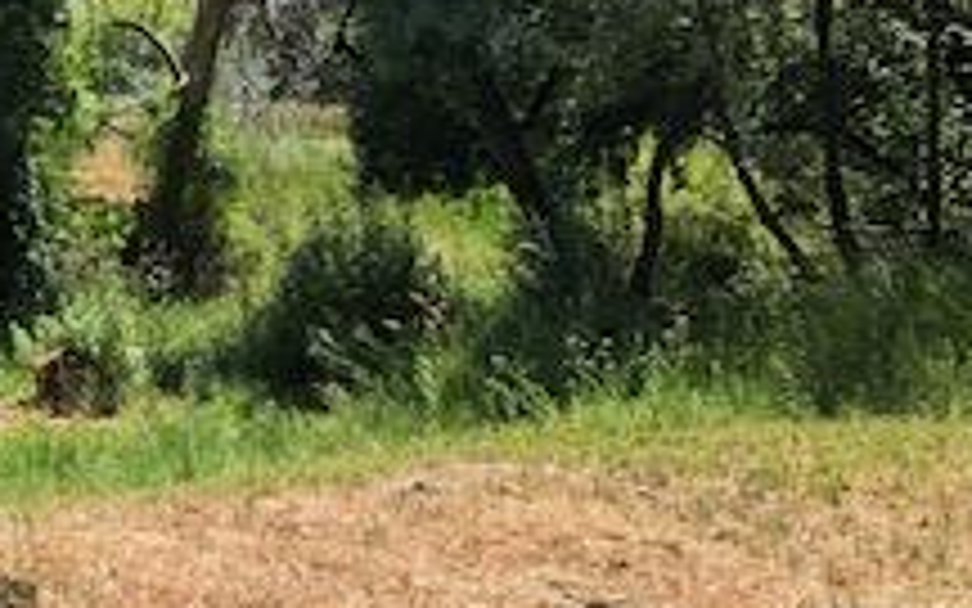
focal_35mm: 88
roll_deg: -1.0
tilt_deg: +0.3
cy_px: 153
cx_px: -454
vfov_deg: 14.8
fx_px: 2331
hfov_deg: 20.4
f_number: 1.8
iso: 20
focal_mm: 3.99
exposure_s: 1/585
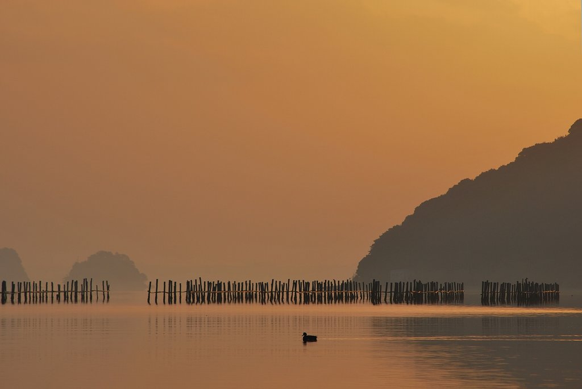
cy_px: 194
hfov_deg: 6.9
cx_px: 291
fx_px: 4855
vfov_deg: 4.6
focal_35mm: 300
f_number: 9
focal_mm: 200
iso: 100
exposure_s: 1/250
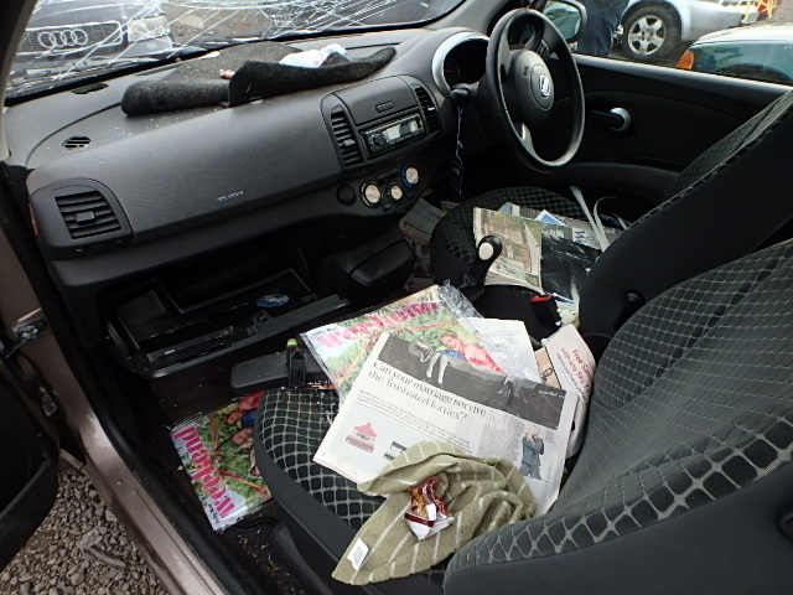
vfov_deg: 63.4
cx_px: 396
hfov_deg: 79.0
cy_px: 298
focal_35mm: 21
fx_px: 481
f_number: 3.5
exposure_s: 1/160
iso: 125
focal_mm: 3.7
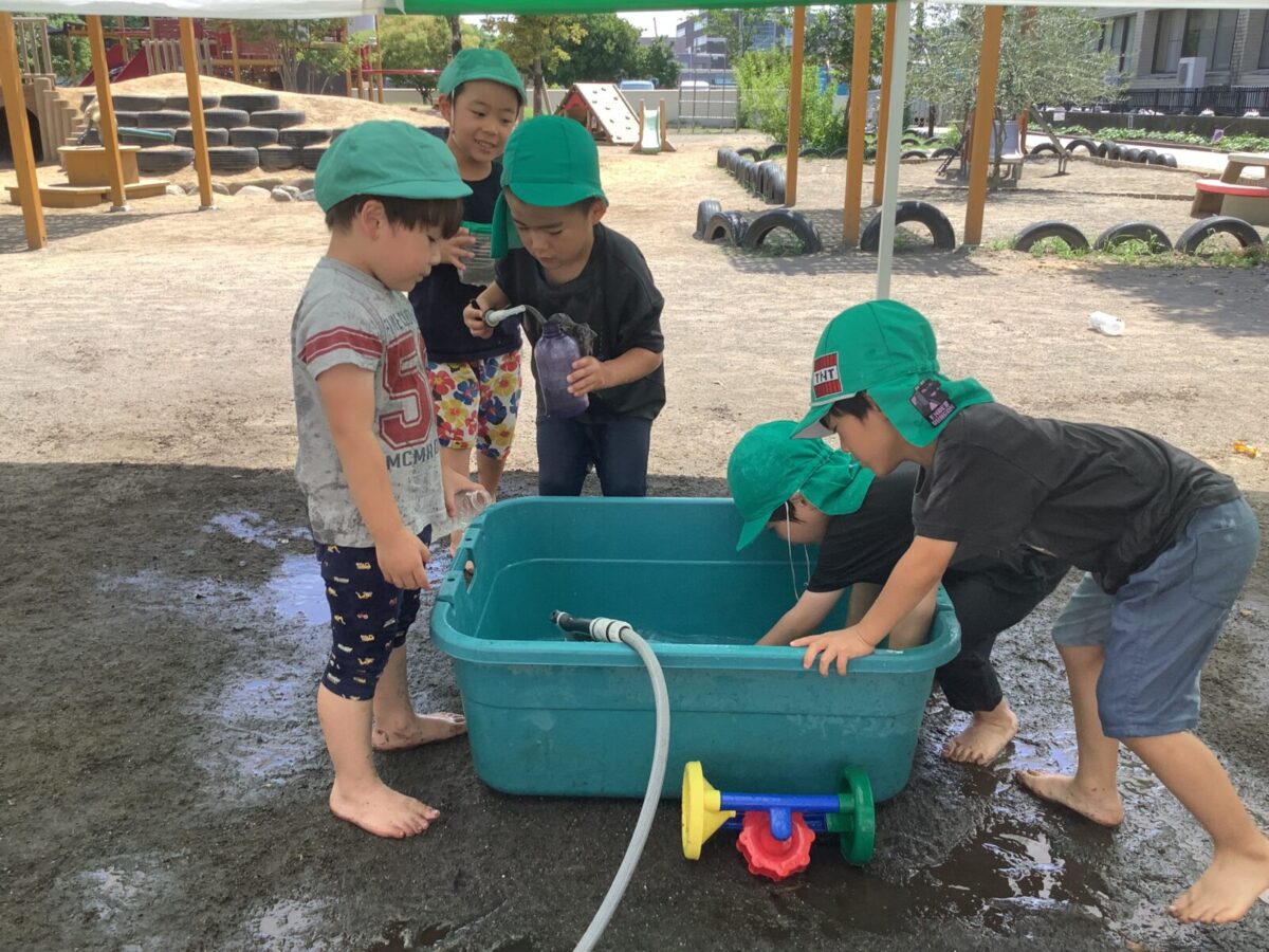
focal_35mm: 31
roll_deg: +0.3
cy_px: 476
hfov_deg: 58.4
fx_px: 1136
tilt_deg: -19.1
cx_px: 634
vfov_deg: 45.4
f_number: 2.4
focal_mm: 3.3
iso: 25
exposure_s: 1/395
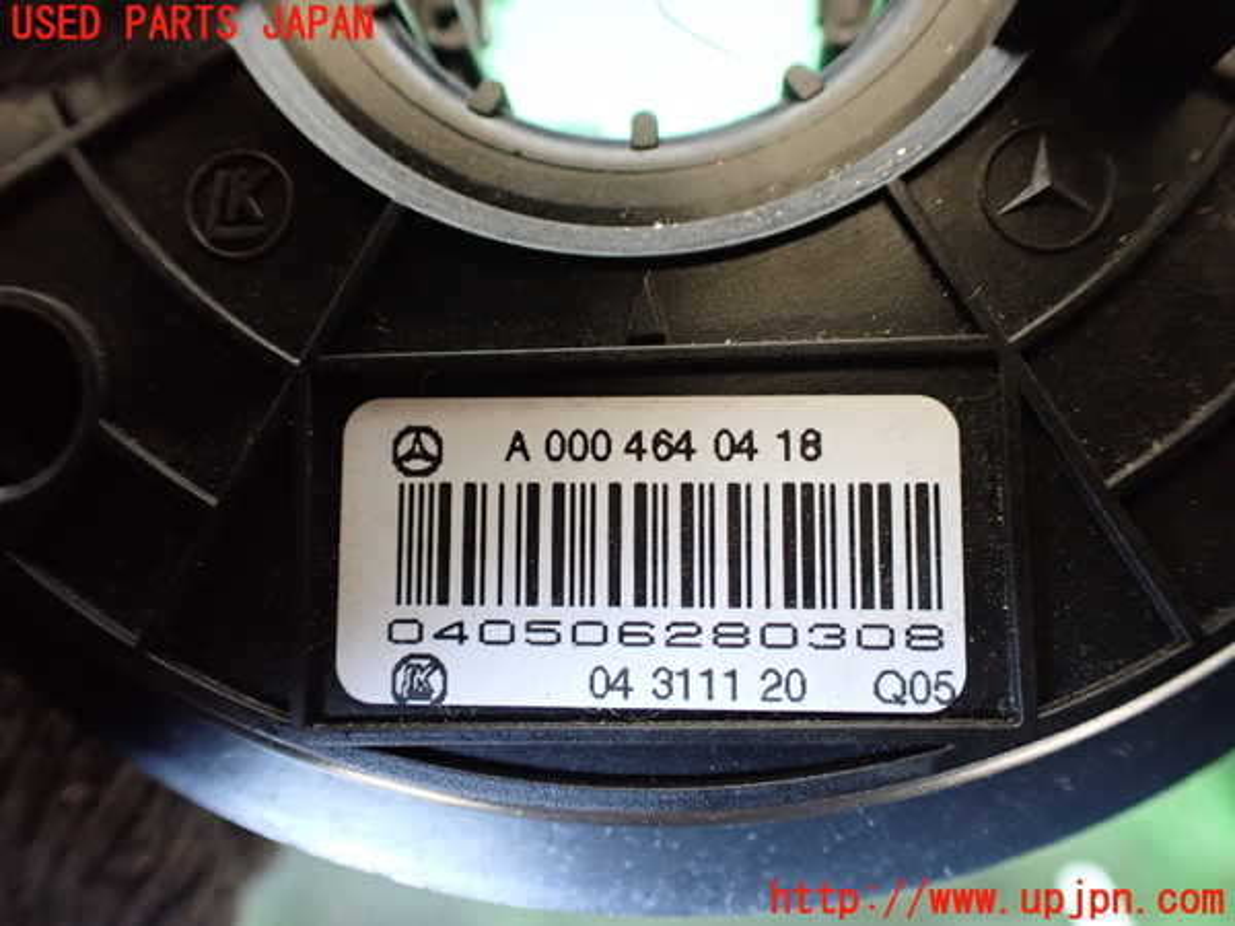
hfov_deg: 60.0
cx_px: 618
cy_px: 463
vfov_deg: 46.8
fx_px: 1070
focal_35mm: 30
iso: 800
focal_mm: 5.4
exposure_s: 1/40
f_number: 2.3
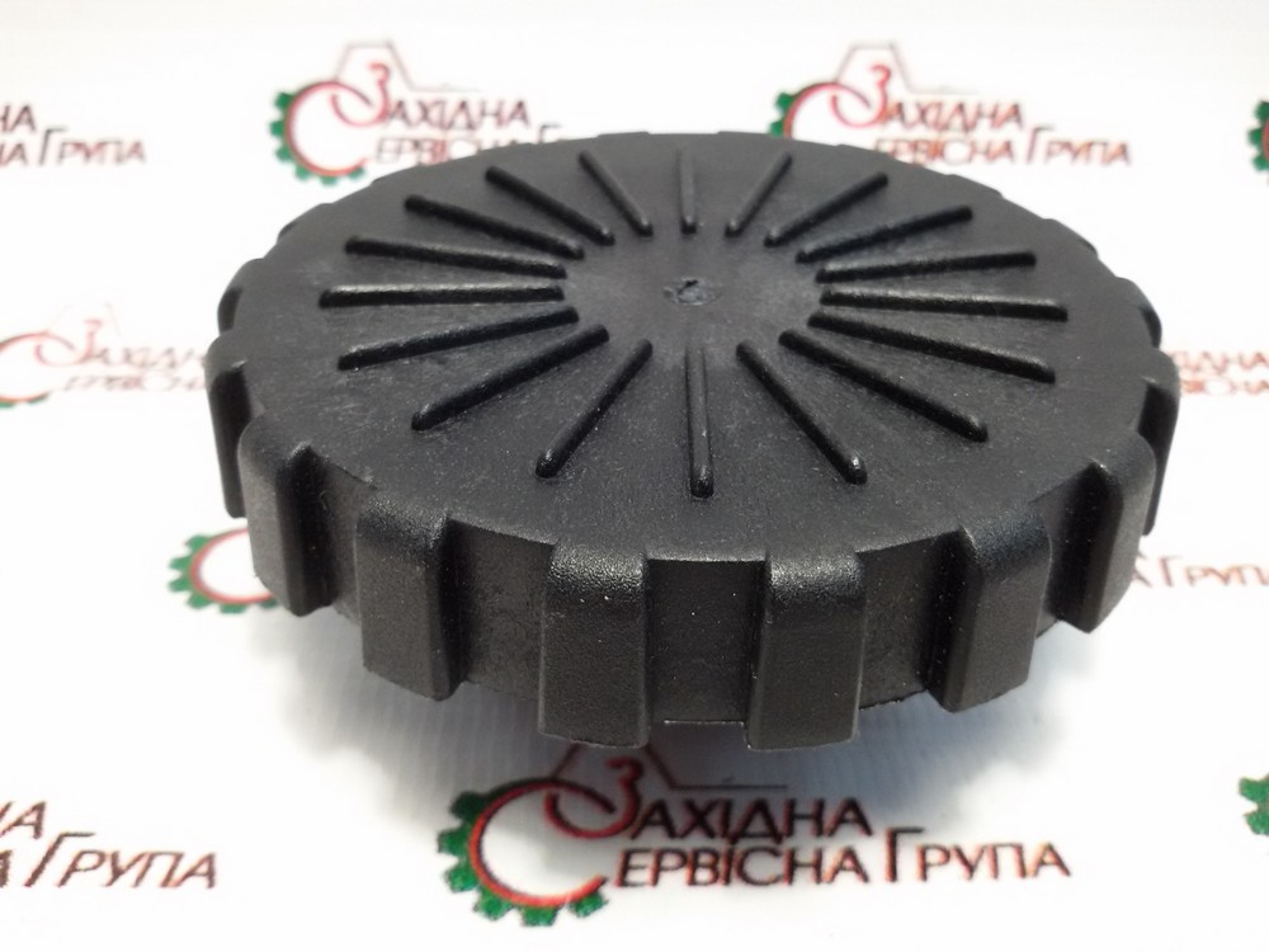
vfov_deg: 45.4
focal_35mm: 31
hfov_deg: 58.4
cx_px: 634
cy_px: 476
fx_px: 1136
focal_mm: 2.93
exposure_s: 1/33
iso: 100
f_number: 2.4
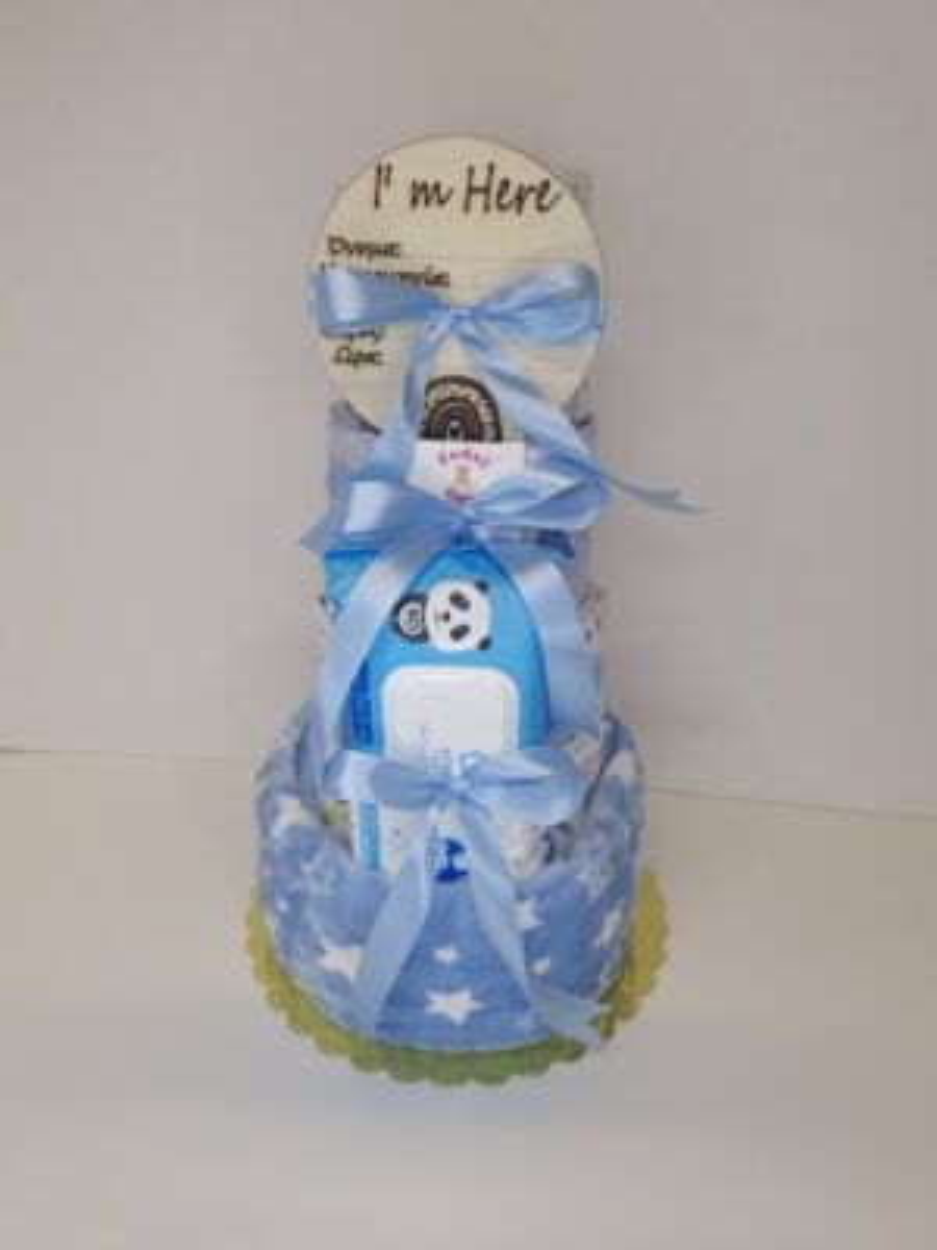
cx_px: 468
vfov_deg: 73.9
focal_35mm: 23
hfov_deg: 58.9
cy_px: 625
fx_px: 830
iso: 80
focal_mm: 5.54
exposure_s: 1/100
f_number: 1.8
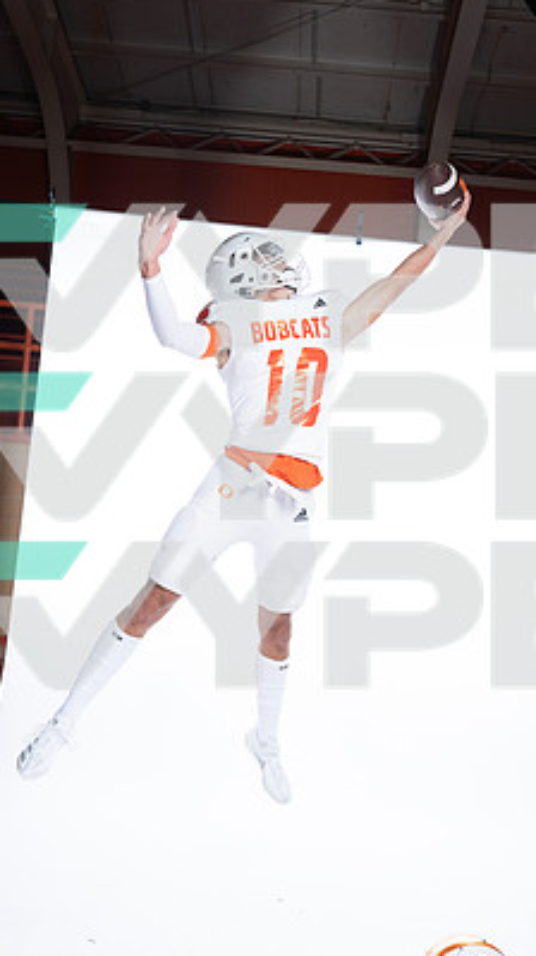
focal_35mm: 39
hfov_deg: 30.4
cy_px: 448
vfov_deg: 51.6
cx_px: 302
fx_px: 987
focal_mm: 33
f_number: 5.6
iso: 400
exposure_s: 1/250
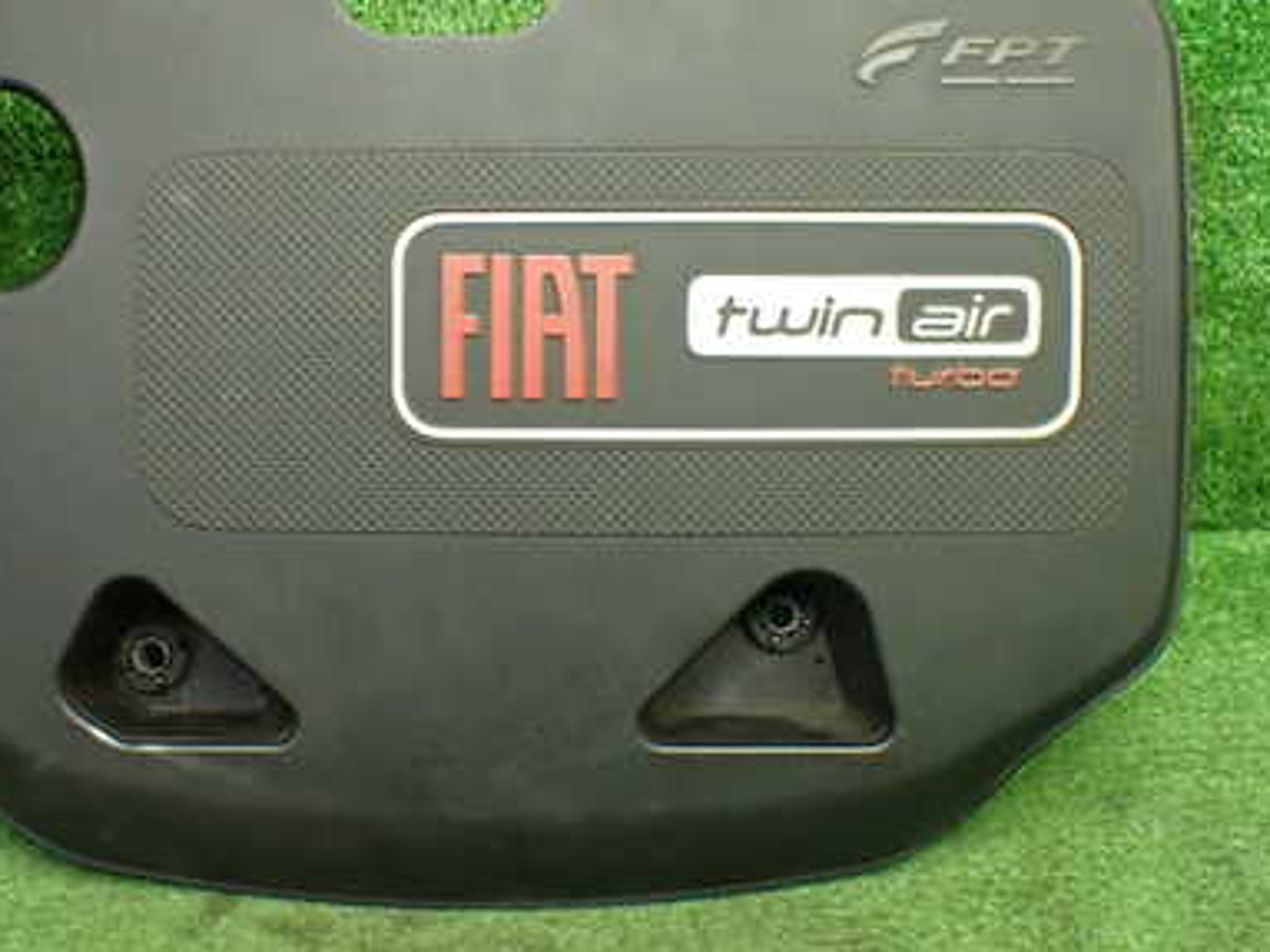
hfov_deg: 40.2
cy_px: 375
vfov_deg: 30.8
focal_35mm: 47
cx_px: 477
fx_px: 1724
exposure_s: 1/100
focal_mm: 5.4
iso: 800
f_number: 2.3
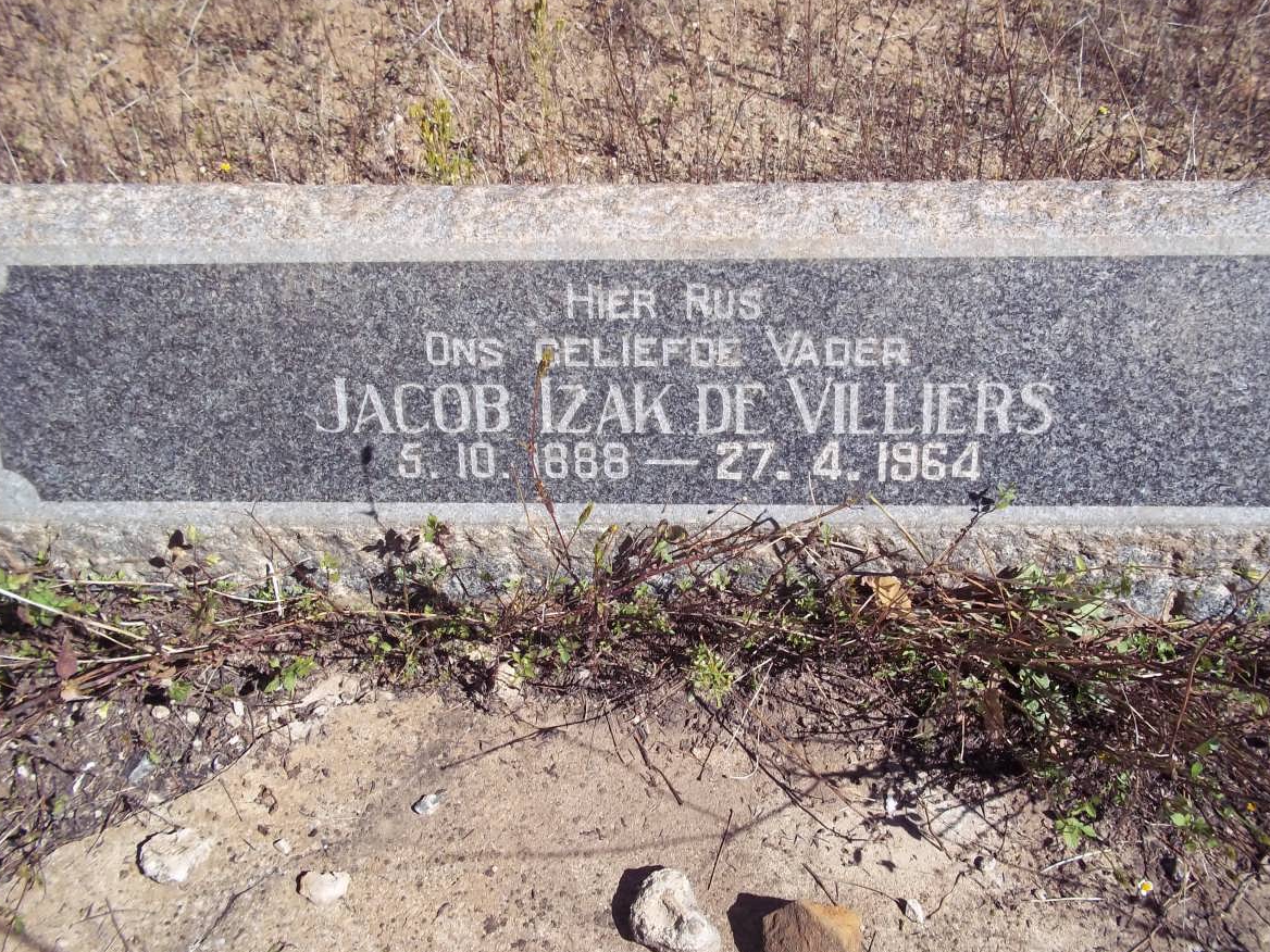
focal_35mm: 37
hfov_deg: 50.1
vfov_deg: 38.7
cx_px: 638
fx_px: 1357
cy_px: 484
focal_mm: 6.5
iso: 80
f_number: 8
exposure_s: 1/160
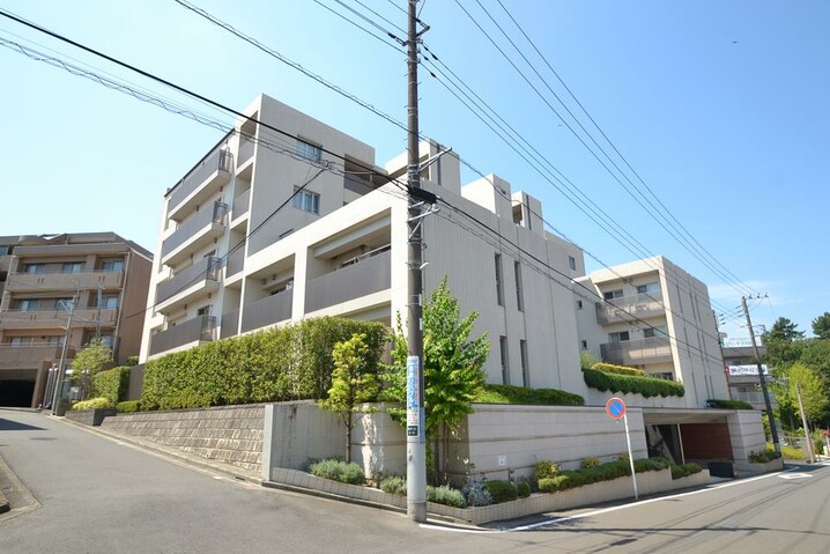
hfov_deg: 85.4
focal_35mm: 20
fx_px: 450
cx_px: 415
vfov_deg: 63.2
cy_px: 277
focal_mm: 13
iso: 100
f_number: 7.1
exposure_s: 1/200
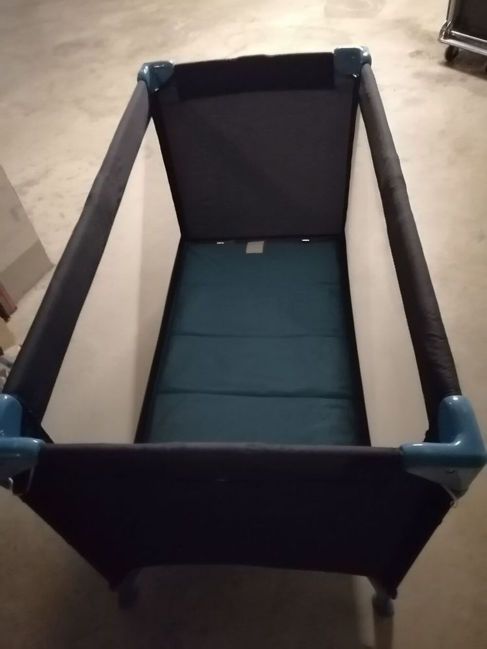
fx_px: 488
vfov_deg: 67.3
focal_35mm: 26
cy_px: 324
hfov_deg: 53.1
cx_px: 244
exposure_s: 1/14.3
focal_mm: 5.3
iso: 3200
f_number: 1.8
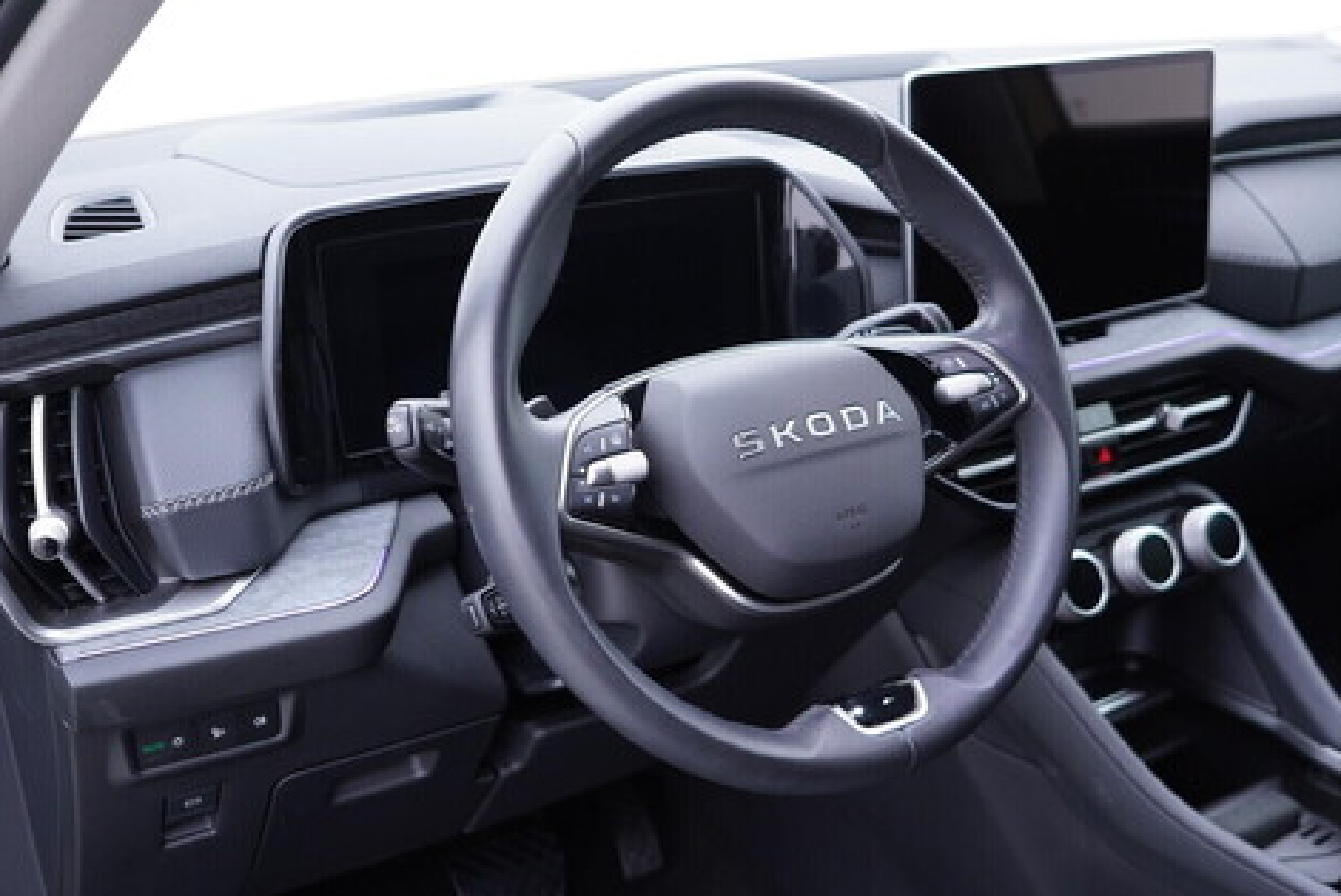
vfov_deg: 31.9
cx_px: 754
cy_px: 505
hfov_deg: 46.3
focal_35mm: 42
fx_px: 1566
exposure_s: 1/40
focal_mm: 24
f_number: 2.8
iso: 320
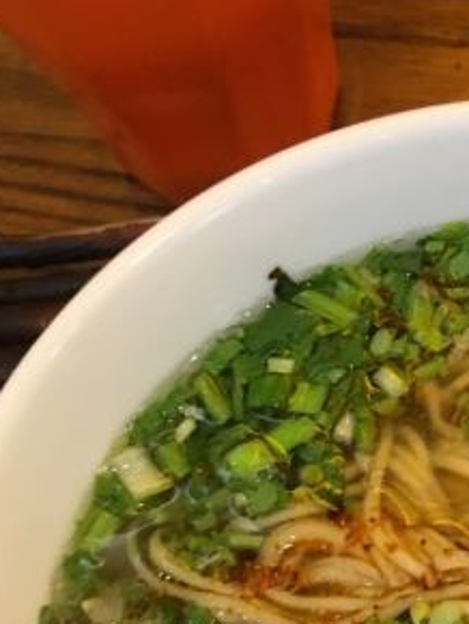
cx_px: 481
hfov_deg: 20.3
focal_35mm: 70
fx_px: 1263
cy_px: 734
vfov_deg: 25.2
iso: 125
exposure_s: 1/17
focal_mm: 4.15
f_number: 2.2
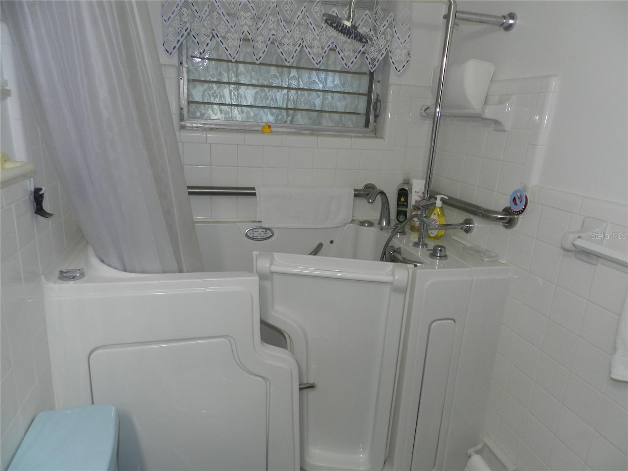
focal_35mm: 23
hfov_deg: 73.9
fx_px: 417
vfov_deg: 58.9
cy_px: 236
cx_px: 314
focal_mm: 4
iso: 200
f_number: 3.4
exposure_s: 1/30
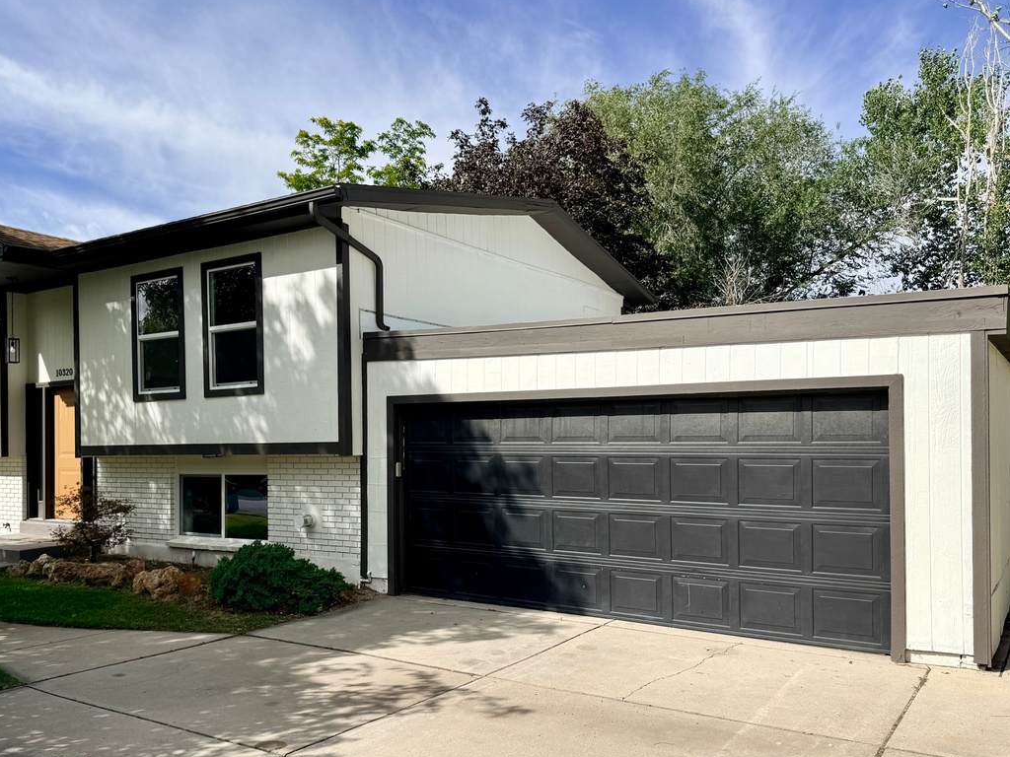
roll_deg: +0.1
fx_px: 875
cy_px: 437
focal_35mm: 30
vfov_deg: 46.6
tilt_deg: +0.9
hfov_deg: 59.6
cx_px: 422
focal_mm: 6.76
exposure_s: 1/6173
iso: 80
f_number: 1.78
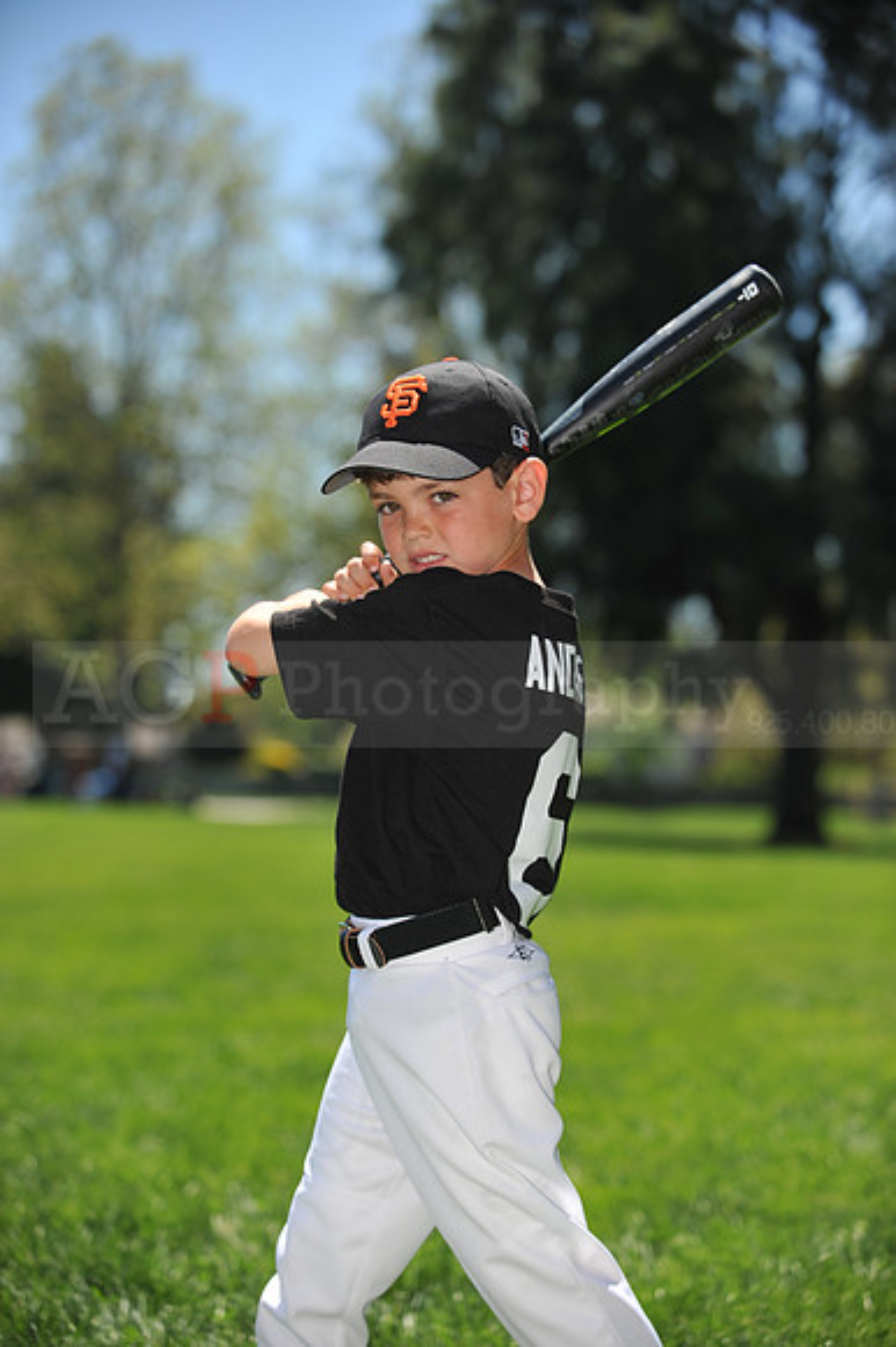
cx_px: 448
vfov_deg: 23.7
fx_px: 3214
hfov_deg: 15.9
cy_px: 674
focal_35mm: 86
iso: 200
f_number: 4
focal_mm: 86
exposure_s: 1/2000
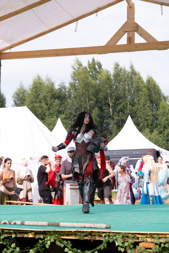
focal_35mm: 83
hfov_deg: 16.5
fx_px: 584
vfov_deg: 24.5
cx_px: 84
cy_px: 126
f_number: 3.6
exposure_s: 1/1000
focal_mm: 55
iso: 200
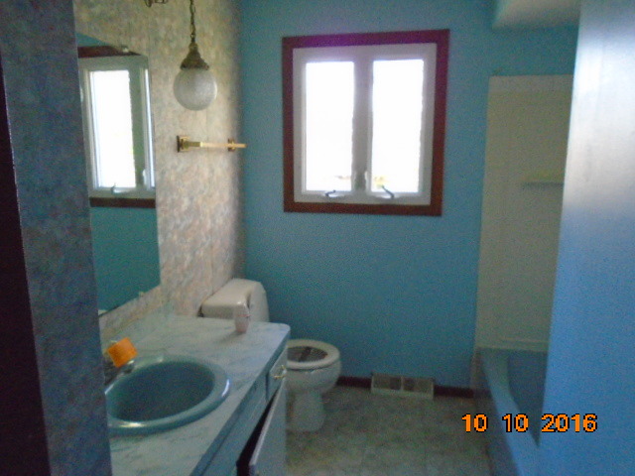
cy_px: 238
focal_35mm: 26
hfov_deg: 67.3
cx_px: 318
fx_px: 477
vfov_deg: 53.1
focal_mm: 4.6
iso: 800
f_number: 3.2
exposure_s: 1/80
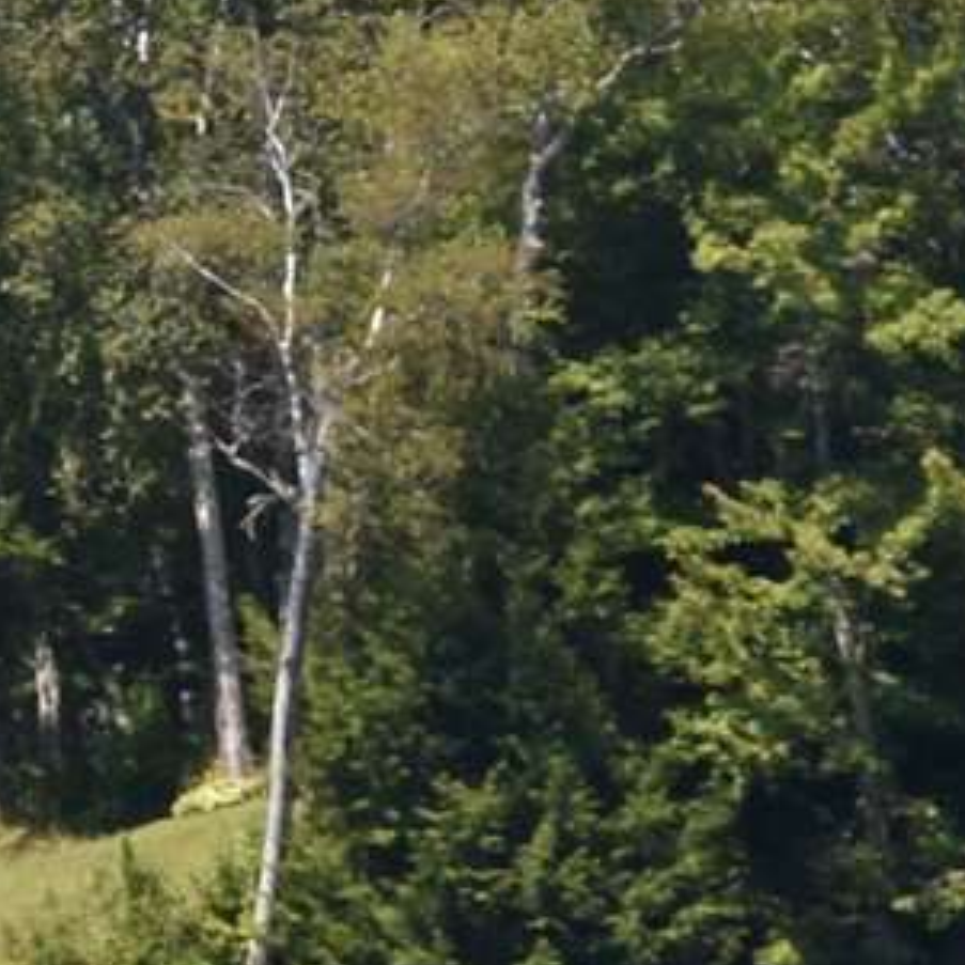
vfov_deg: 3.2
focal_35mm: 546
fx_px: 17221
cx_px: -3248
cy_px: -548
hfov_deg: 3.1
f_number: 4.5
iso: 110
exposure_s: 1/250
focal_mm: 42
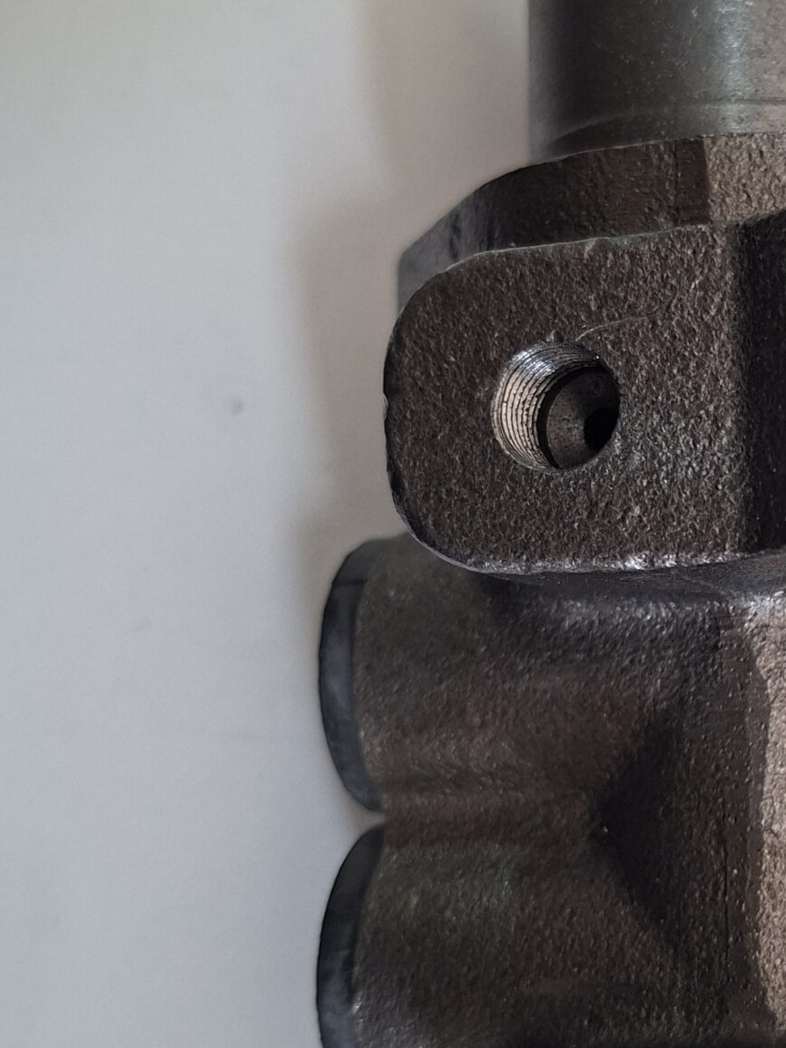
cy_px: 566
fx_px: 1544
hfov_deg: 26.7
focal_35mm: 51
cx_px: 827
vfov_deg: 37.5
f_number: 1.8
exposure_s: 1/60
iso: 200
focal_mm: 5.54
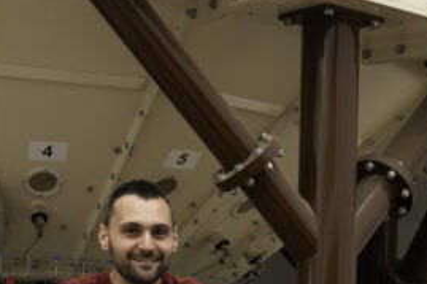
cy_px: 501
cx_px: 464
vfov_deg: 8.0
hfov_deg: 12.2
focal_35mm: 166
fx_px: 1972
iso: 2500
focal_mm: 37.3
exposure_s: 1/250
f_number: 5.6
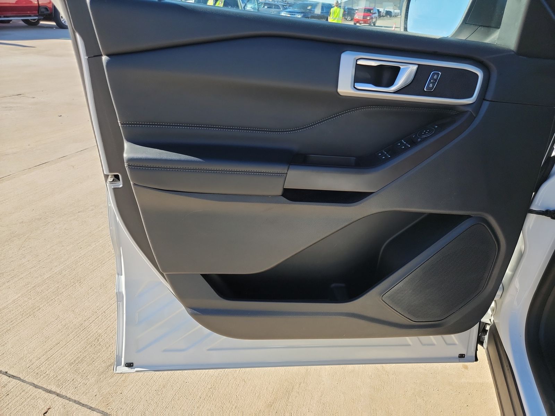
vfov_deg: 56.8
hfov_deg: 71.6
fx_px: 385
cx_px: 278
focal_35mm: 24
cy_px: 208
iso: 50
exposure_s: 1/194
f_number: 1.8
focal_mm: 6.7
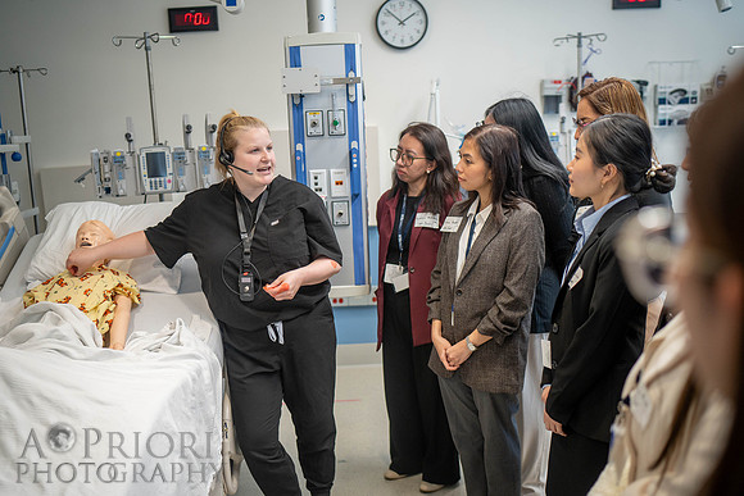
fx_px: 749
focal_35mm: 36
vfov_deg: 36.7
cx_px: 365
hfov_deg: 52.8
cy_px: 252
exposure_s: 1/400
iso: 500
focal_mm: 35
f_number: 2
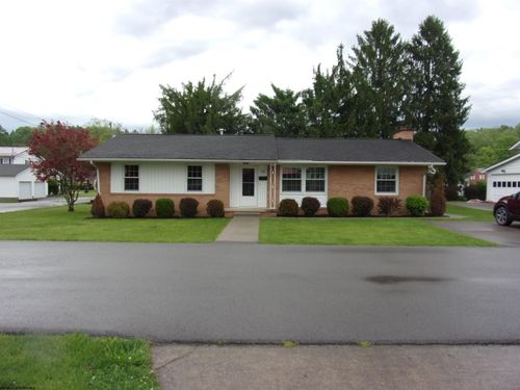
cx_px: 260
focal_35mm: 24
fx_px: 361
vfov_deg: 56.8
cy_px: 195
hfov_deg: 71.6
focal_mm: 4.3
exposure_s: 1/350
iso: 80
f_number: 3.3
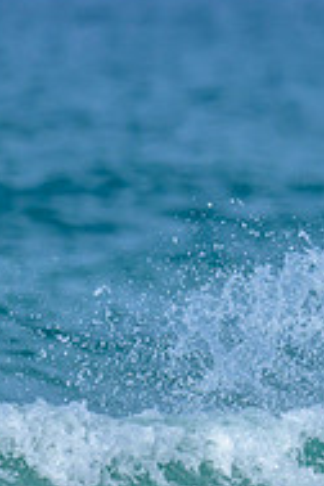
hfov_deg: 0.4
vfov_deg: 0.6
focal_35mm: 3385
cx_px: 541
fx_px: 45694
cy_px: 249
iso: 220
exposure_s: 1/2000
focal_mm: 800
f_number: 6.3
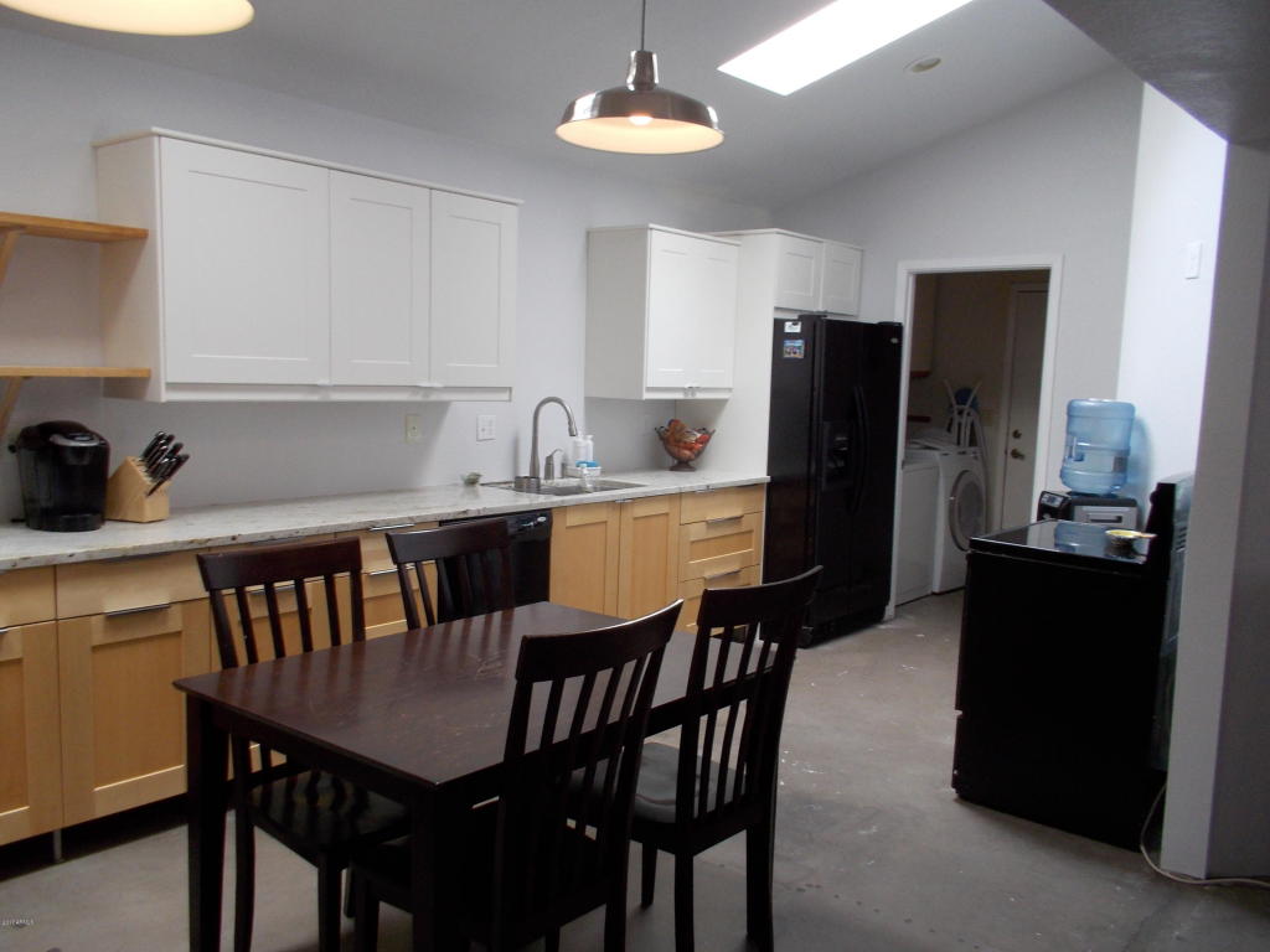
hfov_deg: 61.7
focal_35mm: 29
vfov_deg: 48.2
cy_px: 476
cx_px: 635
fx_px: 1064
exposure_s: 1/30
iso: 125
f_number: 3.3
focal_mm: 4.1
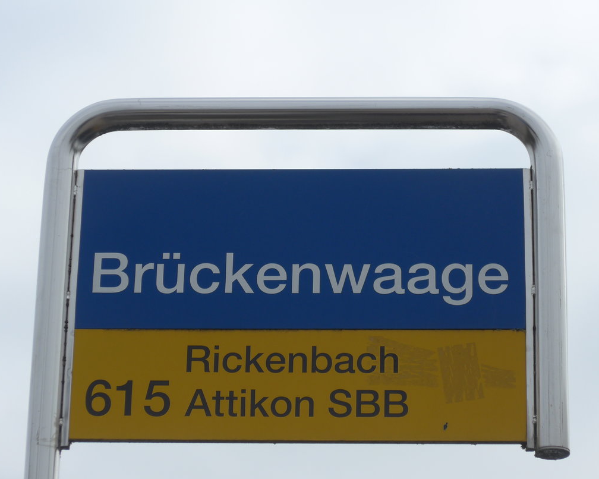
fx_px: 2411
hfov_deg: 14.2
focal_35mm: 136
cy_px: 253
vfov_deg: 11.3
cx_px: 330
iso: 80
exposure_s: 1/500
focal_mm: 22.9
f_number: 5
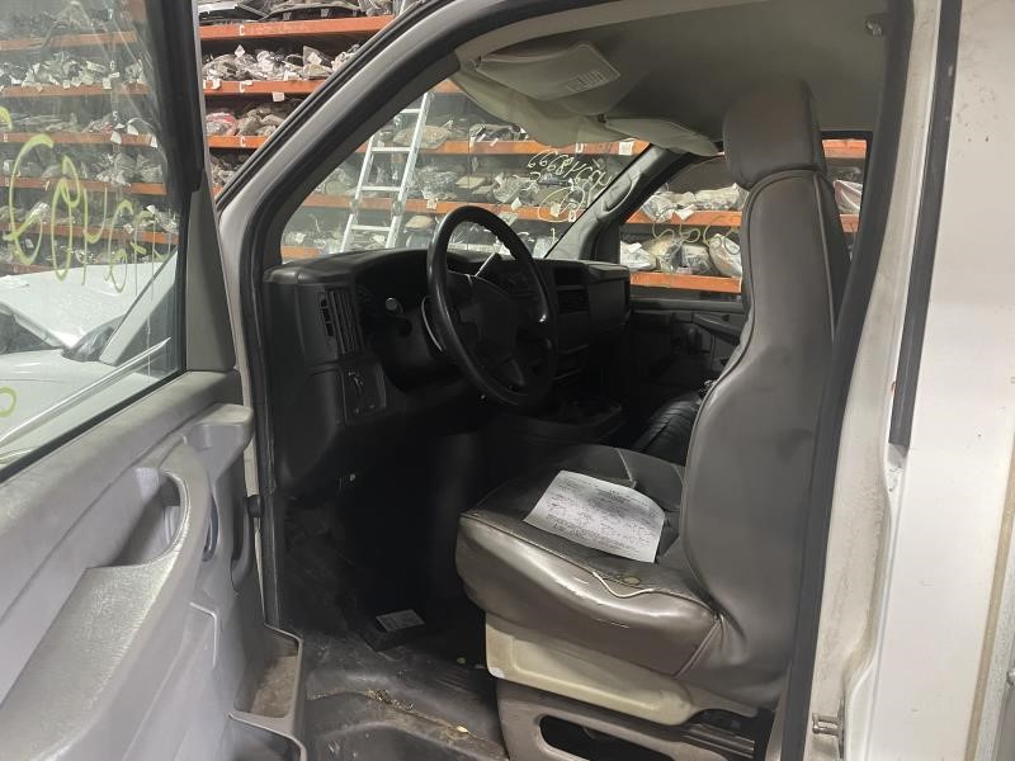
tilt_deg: -10.7
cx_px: 508
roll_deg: -3.3
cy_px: 380
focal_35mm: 26
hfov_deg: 67.3
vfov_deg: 53.1
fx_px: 762
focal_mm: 4.2
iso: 500
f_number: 1.6
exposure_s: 1/60
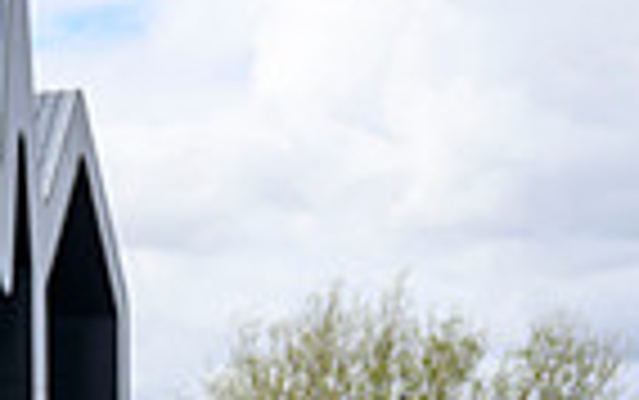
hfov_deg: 11.4
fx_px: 2911
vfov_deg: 7.7
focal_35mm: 167
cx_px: -608
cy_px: 622
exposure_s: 1/2000
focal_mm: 40
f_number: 5
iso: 500
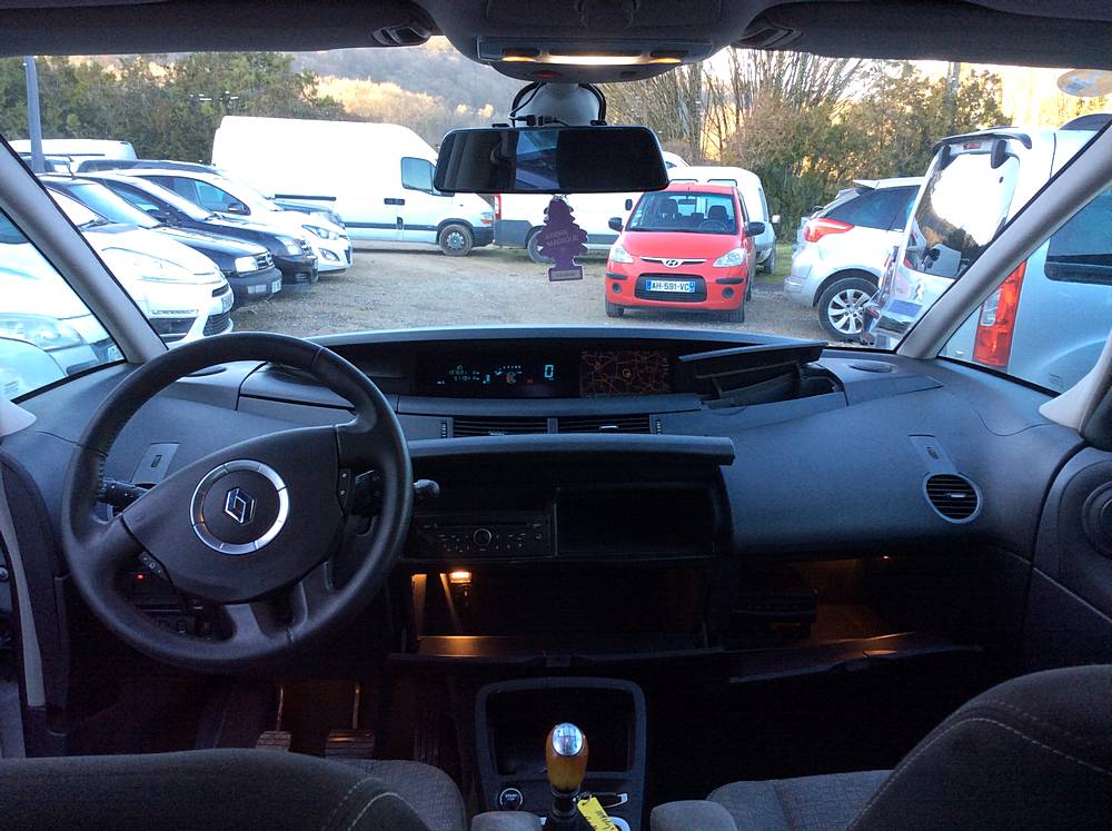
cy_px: 416
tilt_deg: -12.7
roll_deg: +2.4
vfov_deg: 44.1
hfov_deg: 56.9
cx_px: 556
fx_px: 1026
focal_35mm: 32
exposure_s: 1/50
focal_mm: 3.3
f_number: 2.4
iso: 40
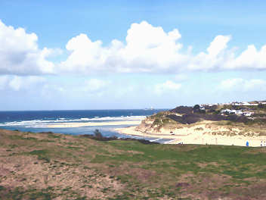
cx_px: 133
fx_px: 407
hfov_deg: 36.2
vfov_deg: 27.5
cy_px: 100
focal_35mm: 53
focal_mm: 9
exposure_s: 1/1000
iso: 100
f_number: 4.1
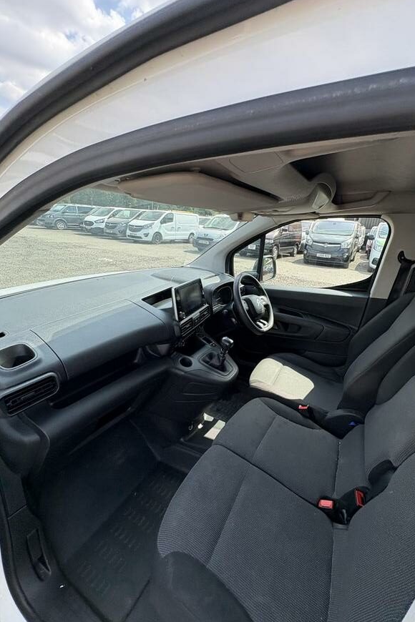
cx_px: 228
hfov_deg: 77.1
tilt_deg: -26.2
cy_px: 302
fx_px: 259
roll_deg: -9.1
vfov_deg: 100.4
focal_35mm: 15
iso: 50
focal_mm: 2.22
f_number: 2.2
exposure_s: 1/440
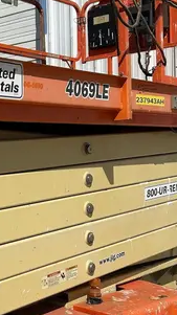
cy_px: 166
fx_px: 577
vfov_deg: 30.6
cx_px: 1
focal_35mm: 69
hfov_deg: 17.1
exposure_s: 1/11364
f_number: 1.5
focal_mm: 5.7
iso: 50
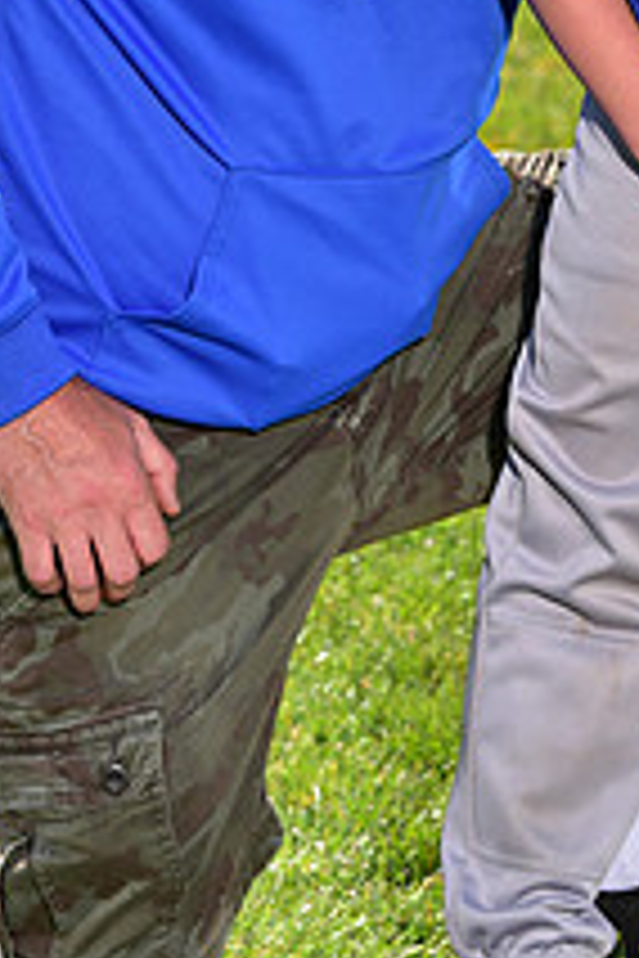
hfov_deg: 7.2
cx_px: 565
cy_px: -202
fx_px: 5085
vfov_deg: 10.6
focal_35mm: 191
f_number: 5.6
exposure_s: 1/250
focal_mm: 70
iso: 80
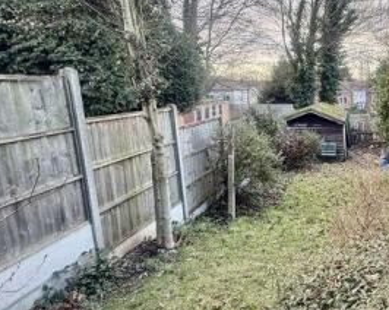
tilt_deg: -11.1
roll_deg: +0.6
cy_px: 151
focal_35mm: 30
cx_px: 350
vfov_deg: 48.4
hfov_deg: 51.9
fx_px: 345
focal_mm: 2.22
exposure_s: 1/99
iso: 80
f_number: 2.2
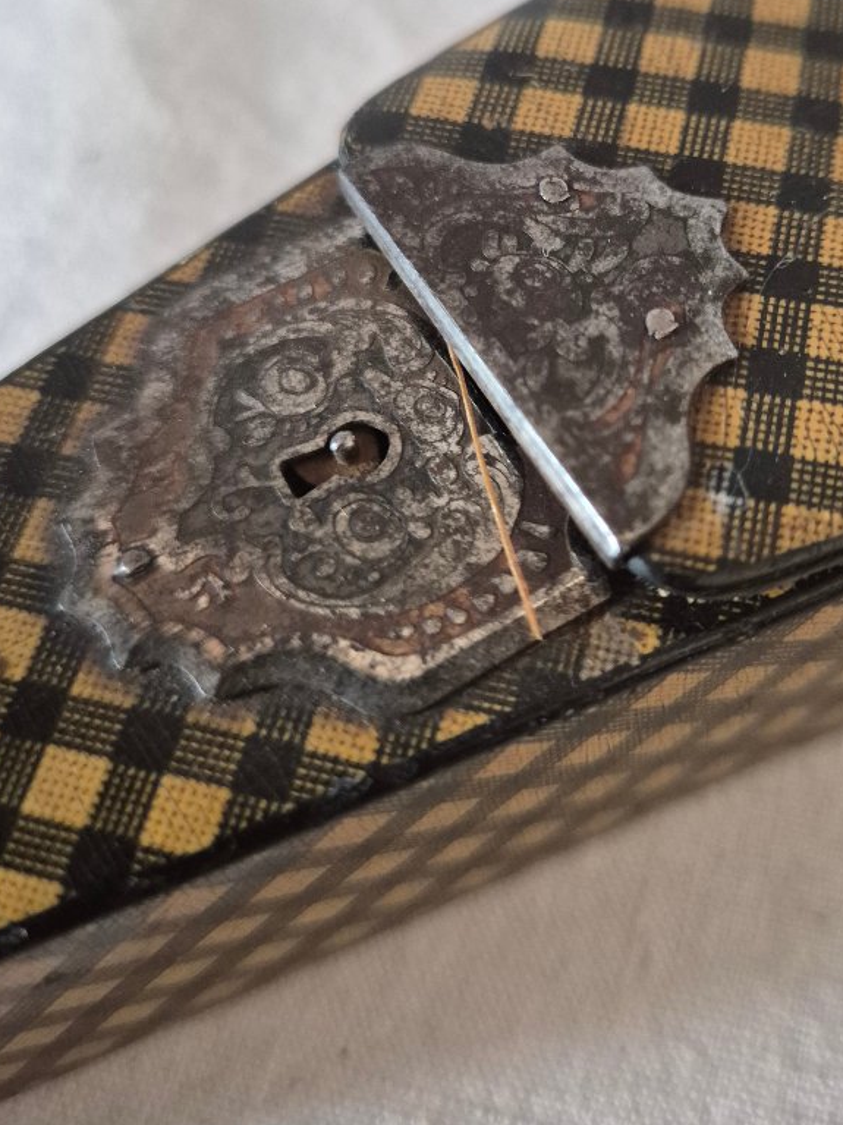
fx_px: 1169
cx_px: 550
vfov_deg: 50.7
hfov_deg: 39.3
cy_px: 400
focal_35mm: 36
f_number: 1.8
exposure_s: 1/100
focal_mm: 5.4
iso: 1250
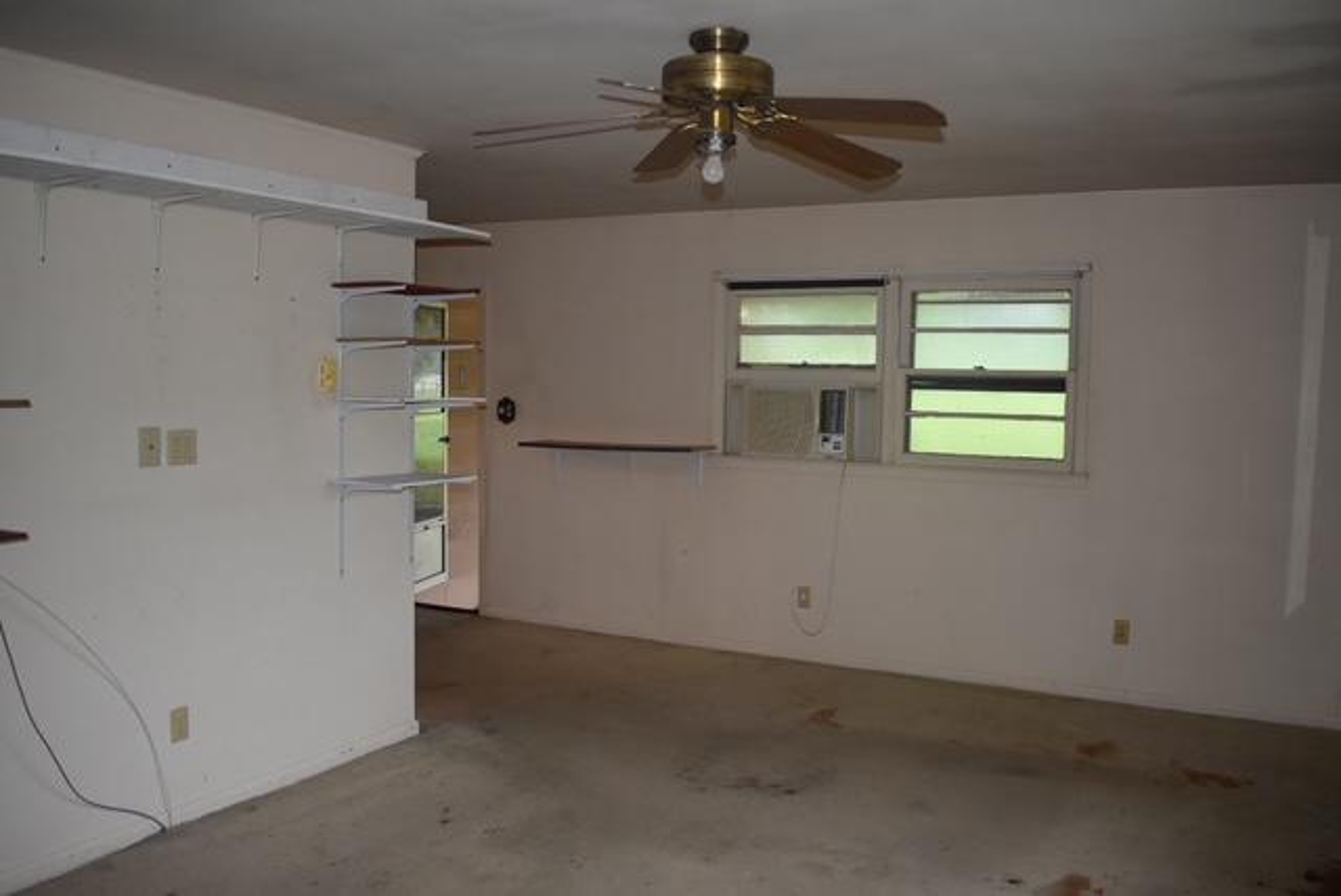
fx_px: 1118
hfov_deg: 61.9
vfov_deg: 43.7
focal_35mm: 30
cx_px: 670
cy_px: 448
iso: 800
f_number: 3.8
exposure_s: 1/160
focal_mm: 20
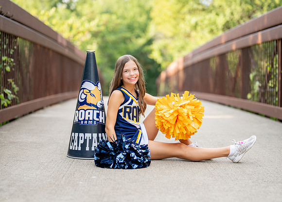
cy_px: 104
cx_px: 142
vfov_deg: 20.7
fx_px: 550
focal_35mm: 69
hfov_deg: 28.8
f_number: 1.2
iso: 100
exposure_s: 1/640
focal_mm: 50
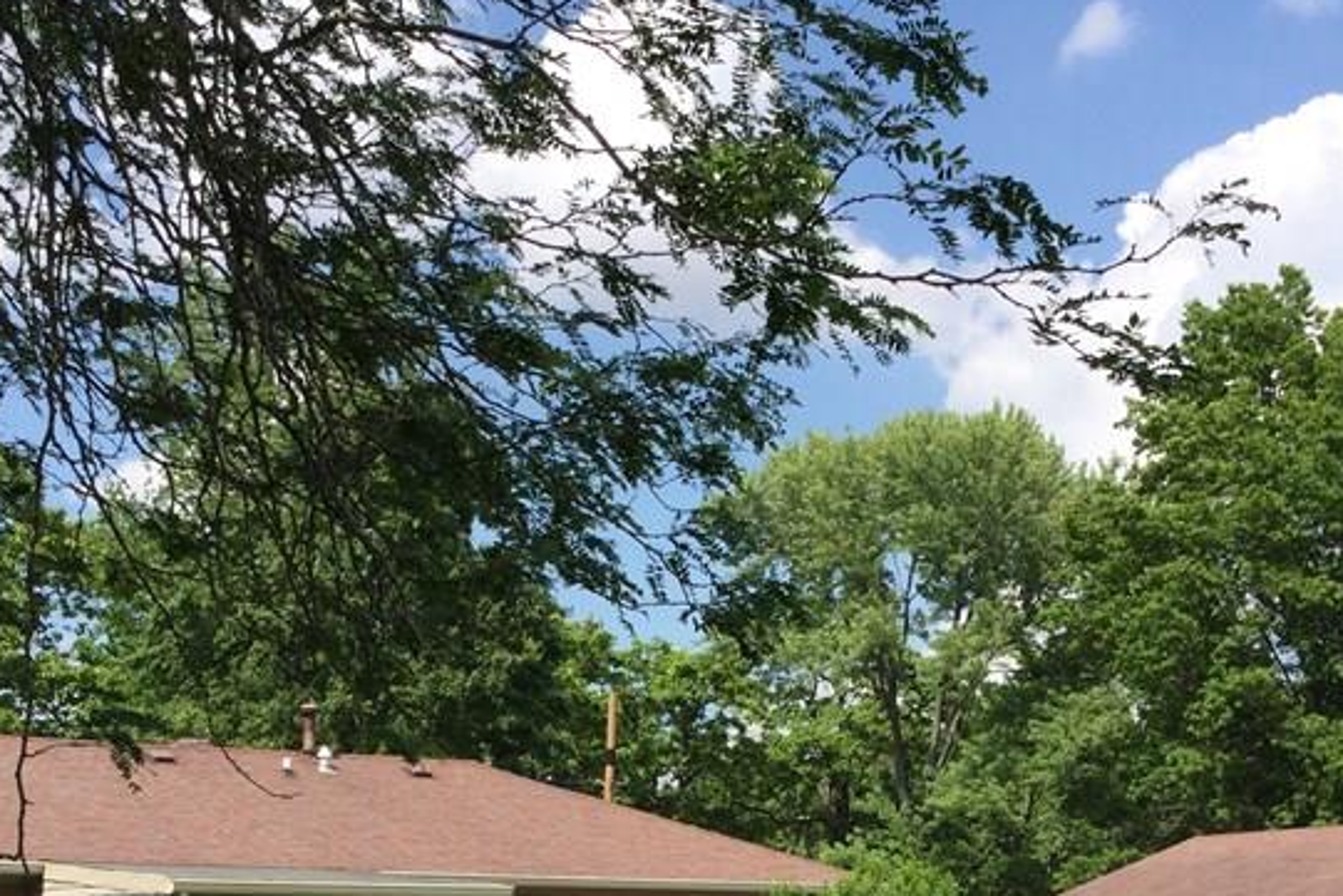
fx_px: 2276
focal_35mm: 61
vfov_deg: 21.5
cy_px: 898
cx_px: 611
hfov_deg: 32.9
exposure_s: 1/1072
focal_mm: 3.3
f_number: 2.4
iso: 25
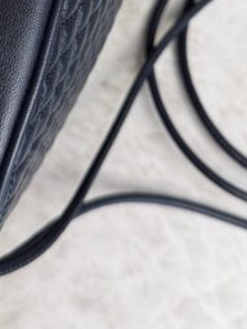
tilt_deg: -70.9
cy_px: -75
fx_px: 714
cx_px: 37
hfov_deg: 19.4
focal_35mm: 75
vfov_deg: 23.5
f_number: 1.78
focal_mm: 6.76
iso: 50
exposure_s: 1/128
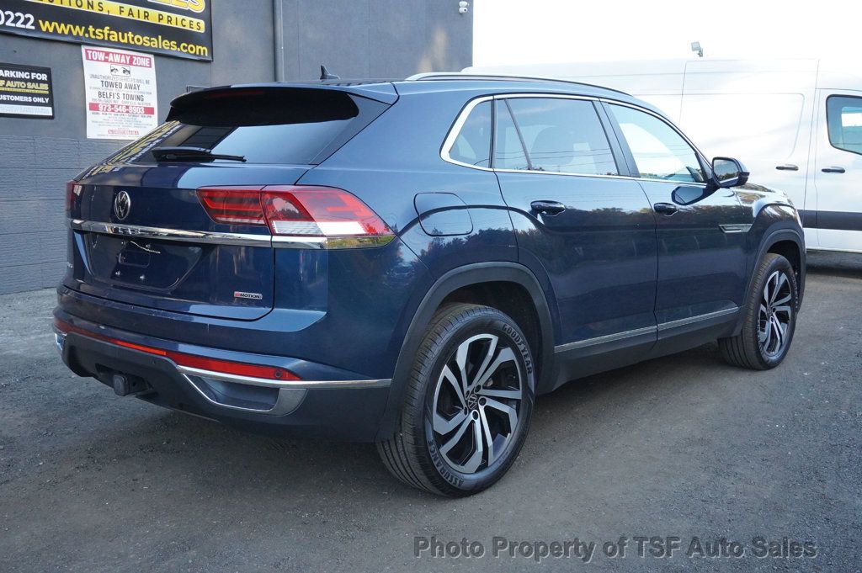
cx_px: 431
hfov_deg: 51.3
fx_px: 897
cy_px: 286
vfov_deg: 35.4
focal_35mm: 38
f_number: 9
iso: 2500
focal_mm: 25
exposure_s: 1/250
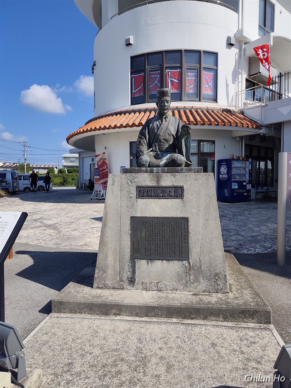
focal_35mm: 23
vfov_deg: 73.9
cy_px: 194
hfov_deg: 58.9
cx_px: 146
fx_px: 258
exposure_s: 1/1320
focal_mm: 6.07
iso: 50
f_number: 1.7
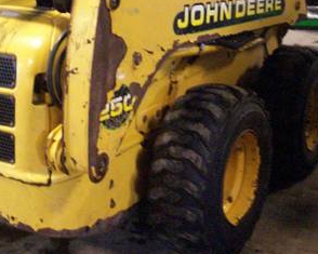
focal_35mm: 65
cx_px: 105
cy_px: 38
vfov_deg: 23.0
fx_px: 612
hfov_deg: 28.9
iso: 397
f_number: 4.5
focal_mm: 5.9
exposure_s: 1/8
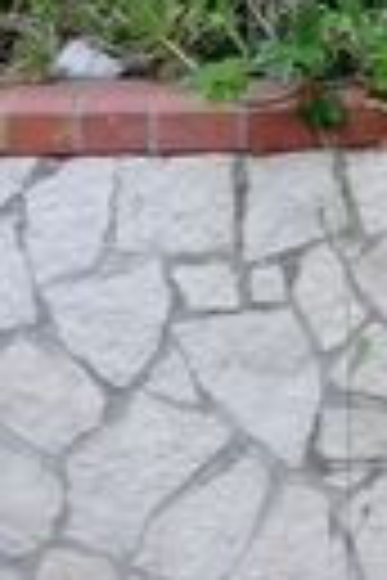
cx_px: 1134
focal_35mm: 126
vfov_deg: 14.9
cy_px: -328
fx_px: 2032
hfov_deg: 9.0
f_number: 2.2
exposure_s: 1/106
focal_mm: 3.81
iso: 50
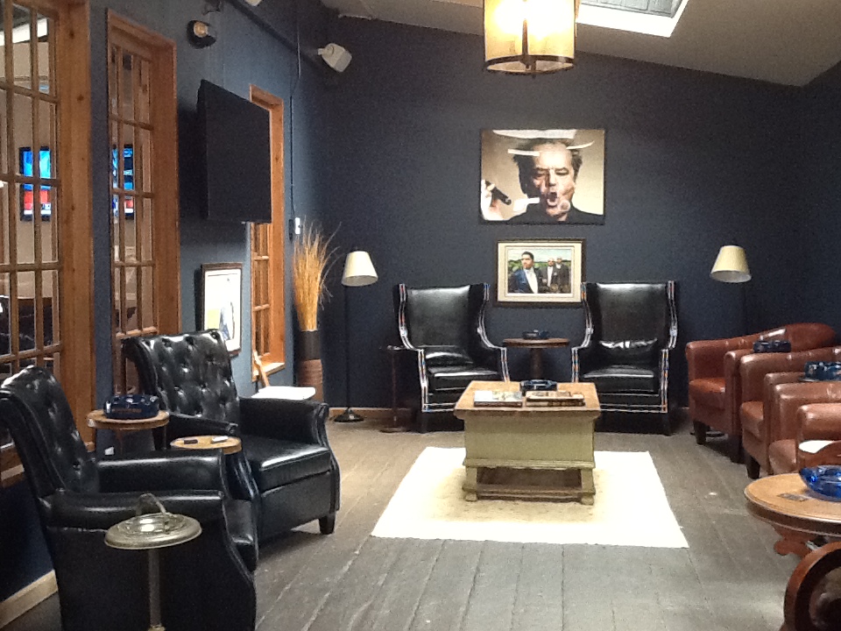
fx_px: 777
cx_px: 420
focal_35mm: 32
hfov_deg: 56.8
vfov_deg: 44.2
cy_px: 316
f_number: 2.4
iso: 250
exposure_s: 1/30
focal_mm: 2.03
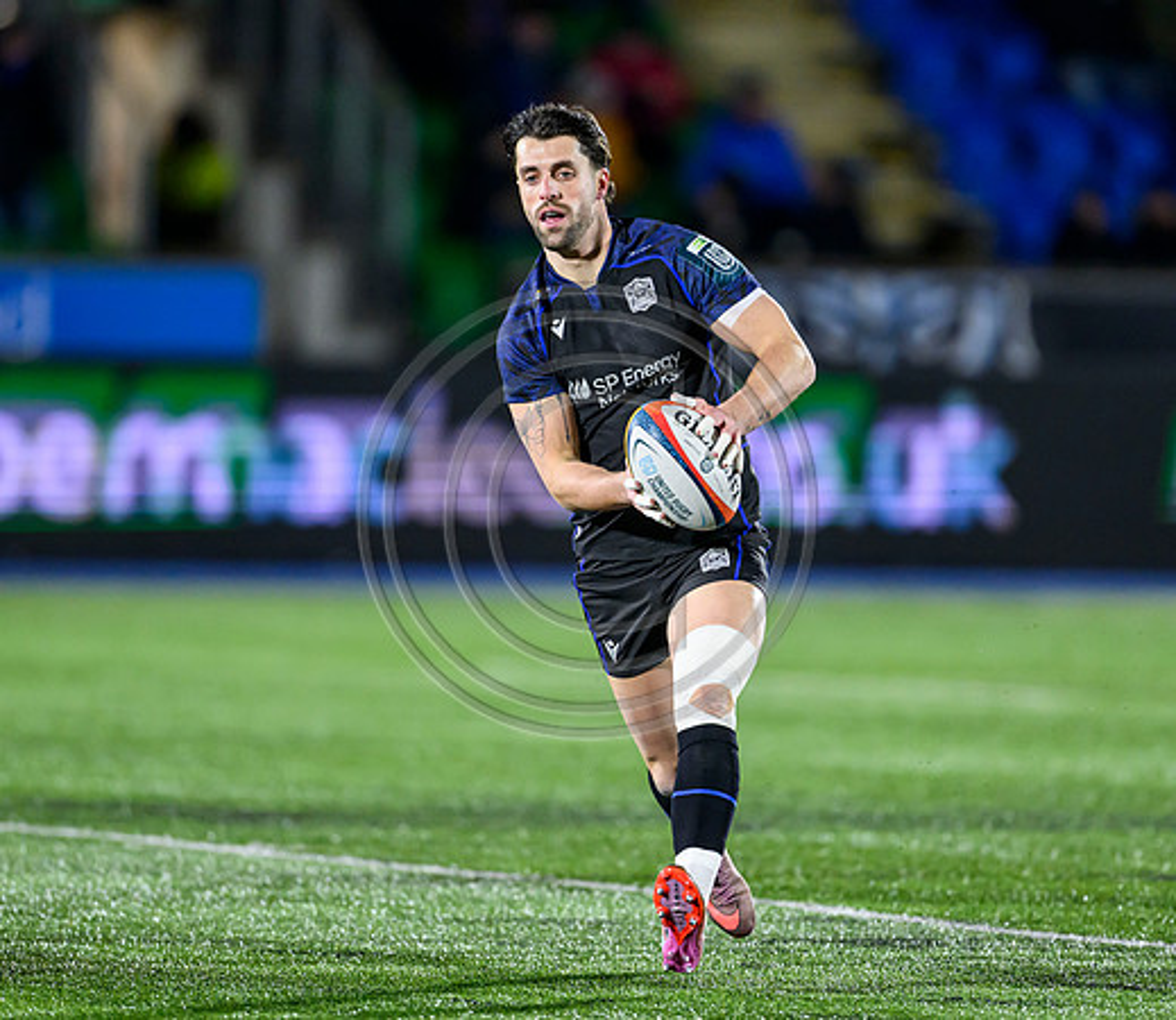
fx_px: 19555
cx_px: 645
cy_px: 483
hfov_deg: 3.4
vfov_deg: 3.0
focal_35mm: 544
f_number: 3.2
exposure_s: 1/1600
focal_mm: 400
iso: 5000
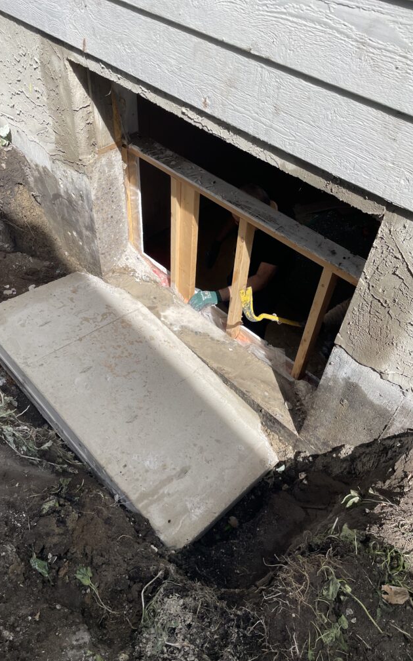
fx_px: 504
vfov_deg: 66.5
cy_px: 335
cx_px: 184
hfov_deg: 44.5
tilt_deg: -46.9
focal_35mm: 28
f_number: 1.6
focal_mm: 4.2
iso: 32
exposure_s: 1/1689
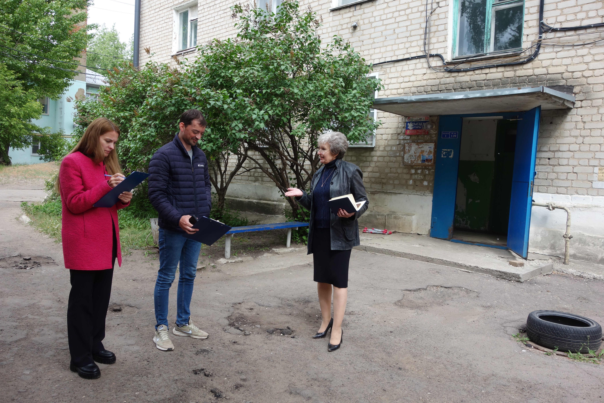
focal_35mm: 28
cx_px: 302
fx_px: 470
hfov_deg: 65.5
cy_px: 202
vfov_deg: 46.4
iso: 125
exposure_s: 1/160
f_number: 5.6
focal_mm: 10.4
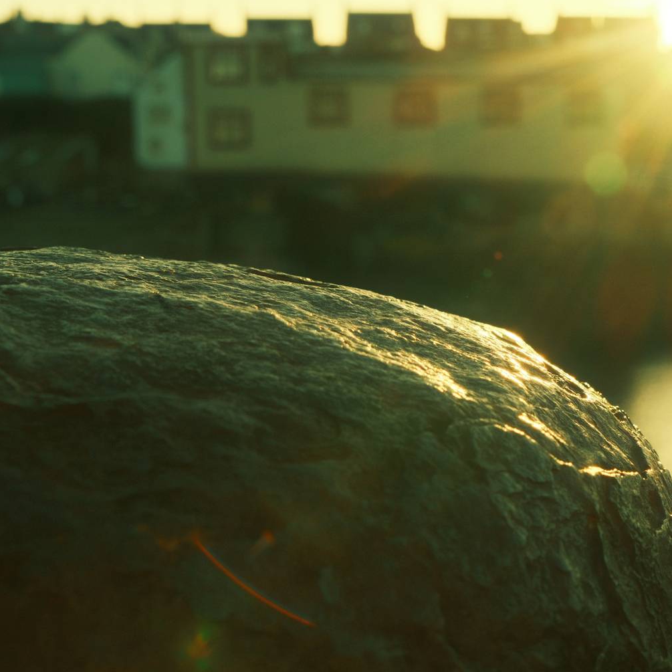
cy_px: 334
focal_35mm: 69
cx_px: 459
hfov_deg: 24.9
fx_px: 1515
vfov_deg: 25.0
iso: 640
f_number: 8
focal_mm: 34.2
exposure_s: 1/500
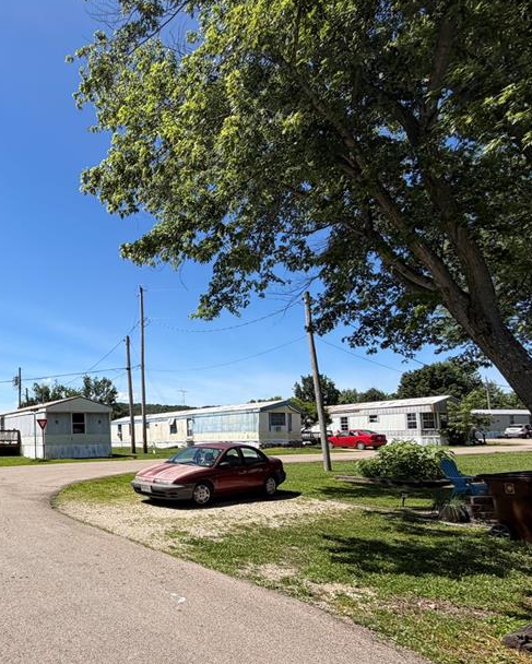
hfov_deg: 54.1
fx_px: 452
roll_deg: +0.1
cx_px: 64
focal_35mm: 23
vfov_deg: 71.6
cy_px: 405
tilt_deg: +4.0
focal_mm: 2.22
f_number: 2.2
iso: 20
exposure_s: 1/770
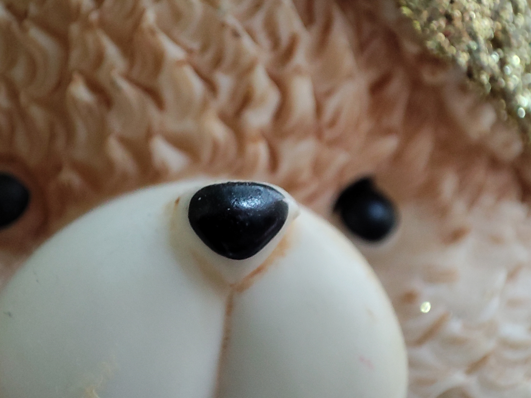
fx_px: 874
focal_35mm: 57
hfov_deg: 33.8
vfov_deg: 25.7
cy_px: 215
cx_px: 250
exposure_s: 1/50
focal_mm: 4.1
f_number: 2.4
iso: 249
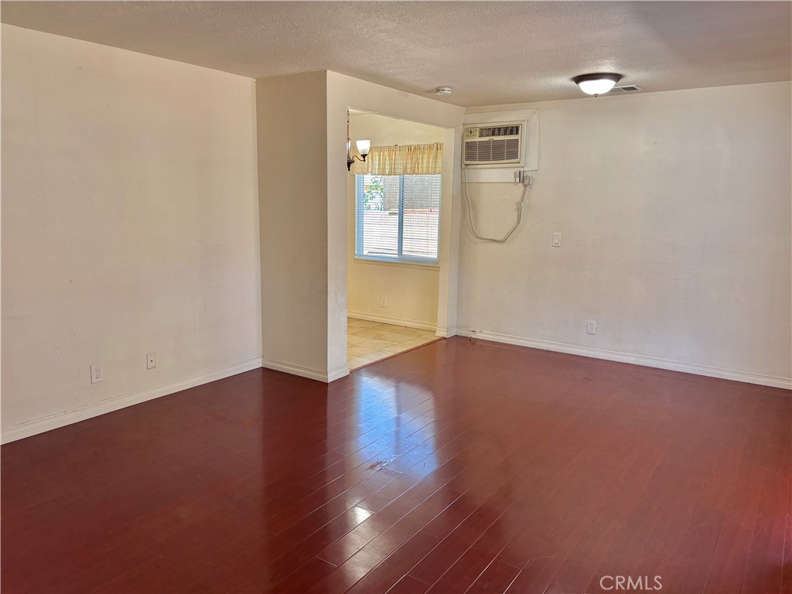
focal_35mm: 26
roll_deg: -0.7
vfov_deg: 53.1
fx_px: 595
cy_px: 297
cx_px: 396
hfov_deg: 67.3
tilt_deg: -10.2
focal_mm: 5.96
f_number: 1.6
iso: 125
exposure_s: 1/120
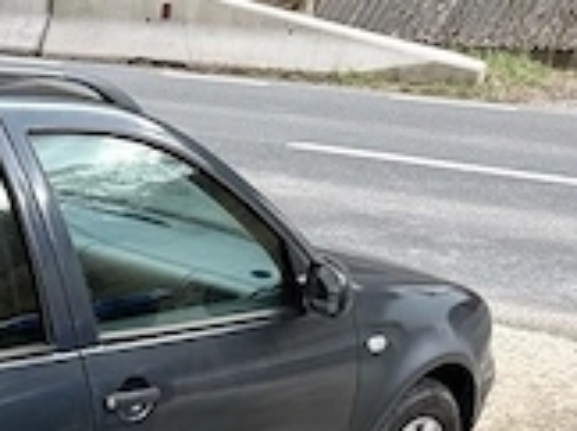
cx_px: -281
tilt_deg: -21.6
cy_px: 445
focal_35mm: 89
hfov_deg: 19.3
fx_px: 1481
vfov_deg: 16.2
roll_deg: +2.2
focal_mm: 6.76
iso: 80
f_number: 1.78
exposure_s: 1/453
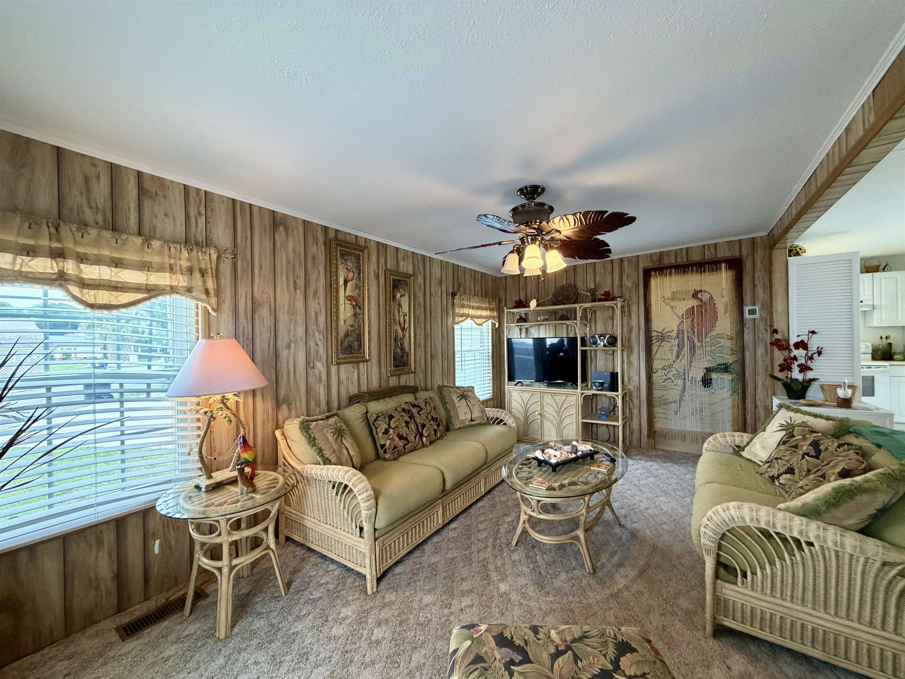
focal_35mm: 14
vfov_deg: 85.7
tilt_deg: +1.3
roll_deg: +1.4
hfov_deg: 102.1
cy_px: 340
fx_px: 366
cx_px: 452
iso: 320
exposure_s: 1/120
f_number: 2.2
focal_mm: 2.22
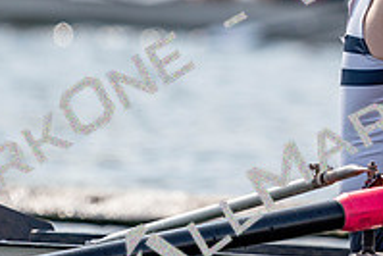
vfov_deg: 1.2
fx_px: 12382
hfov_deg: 1.8
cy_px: 11
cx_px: 516
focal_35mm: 1163
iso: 250
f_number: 6.3
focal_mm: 400
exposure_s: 1/1600
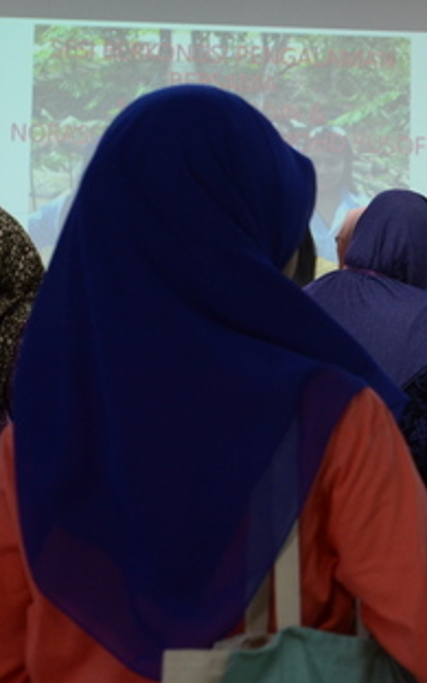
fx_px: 2216
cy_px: 282
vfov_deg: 17.5
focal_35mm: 119
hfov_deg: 10.6
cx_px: 674
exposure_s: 1/80
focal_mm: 38
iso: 1000
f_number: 4.5
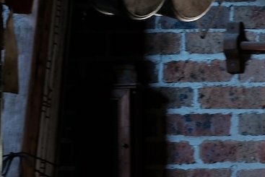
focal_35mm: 183
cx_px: 560
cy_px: 196
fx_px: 1348
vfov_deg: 7.5
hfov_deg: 10.2
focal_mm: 23
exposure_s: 2
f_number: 8
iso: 125
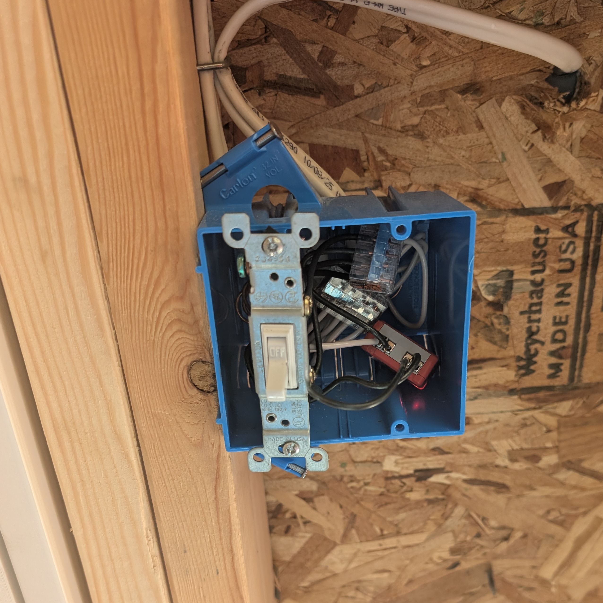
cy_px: 413
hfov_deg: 48.2
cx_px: 356
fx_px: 670
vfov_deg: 47.5
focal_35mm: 34
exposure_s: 1/492
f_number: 1.68
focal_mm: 6.9
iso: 508
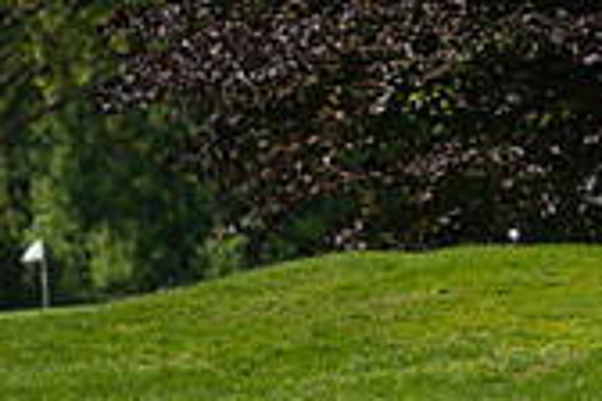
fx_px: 17289
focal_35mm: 1034
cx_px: 806
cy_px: 261
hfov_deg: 2.0
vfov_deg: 1.3
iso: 320
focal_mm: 200
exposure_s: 1/1600
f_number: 5.6
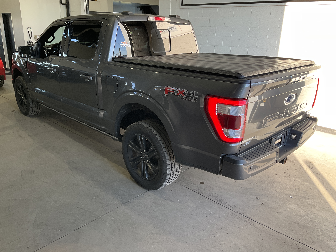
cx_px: 168
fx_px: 281
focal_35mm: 29
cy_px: 126
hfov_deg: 61.7
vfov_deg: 48.2
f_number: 1.8
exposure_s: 1/122
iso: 25
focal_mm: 3
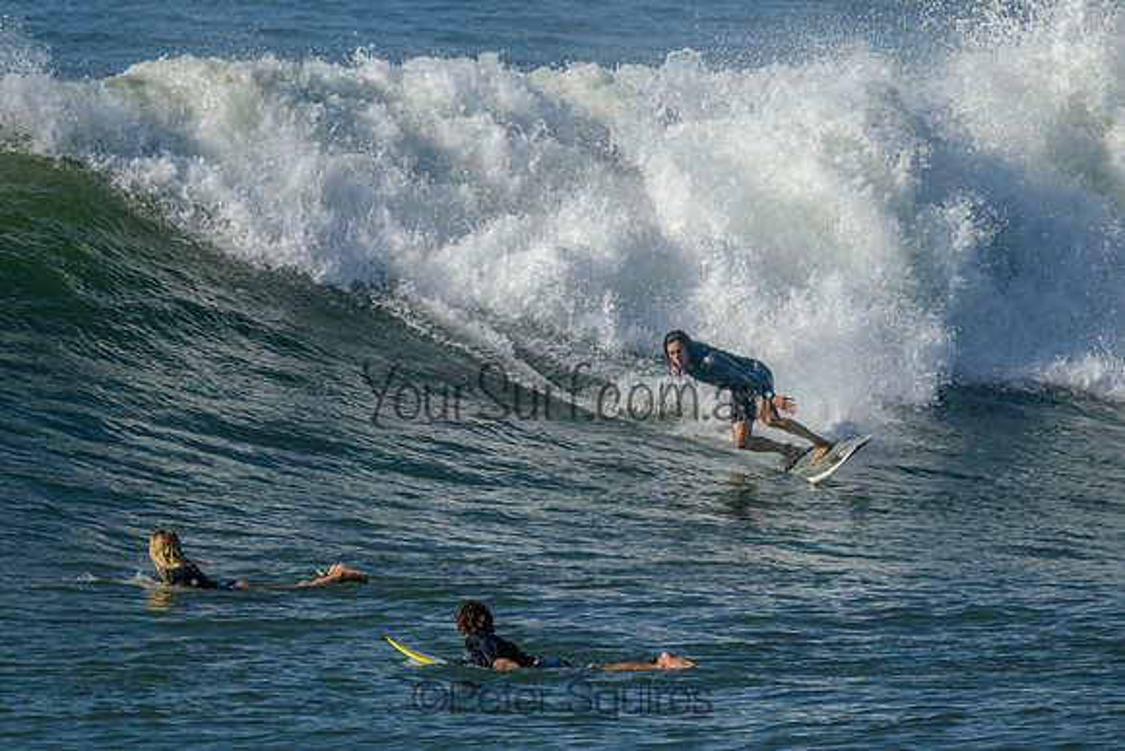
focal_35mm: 957
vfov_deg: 1.4
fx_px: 29900
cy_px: 302
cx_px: 586
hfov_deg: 2.2
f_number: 11
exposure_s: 1/2000
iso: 500
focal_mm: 800
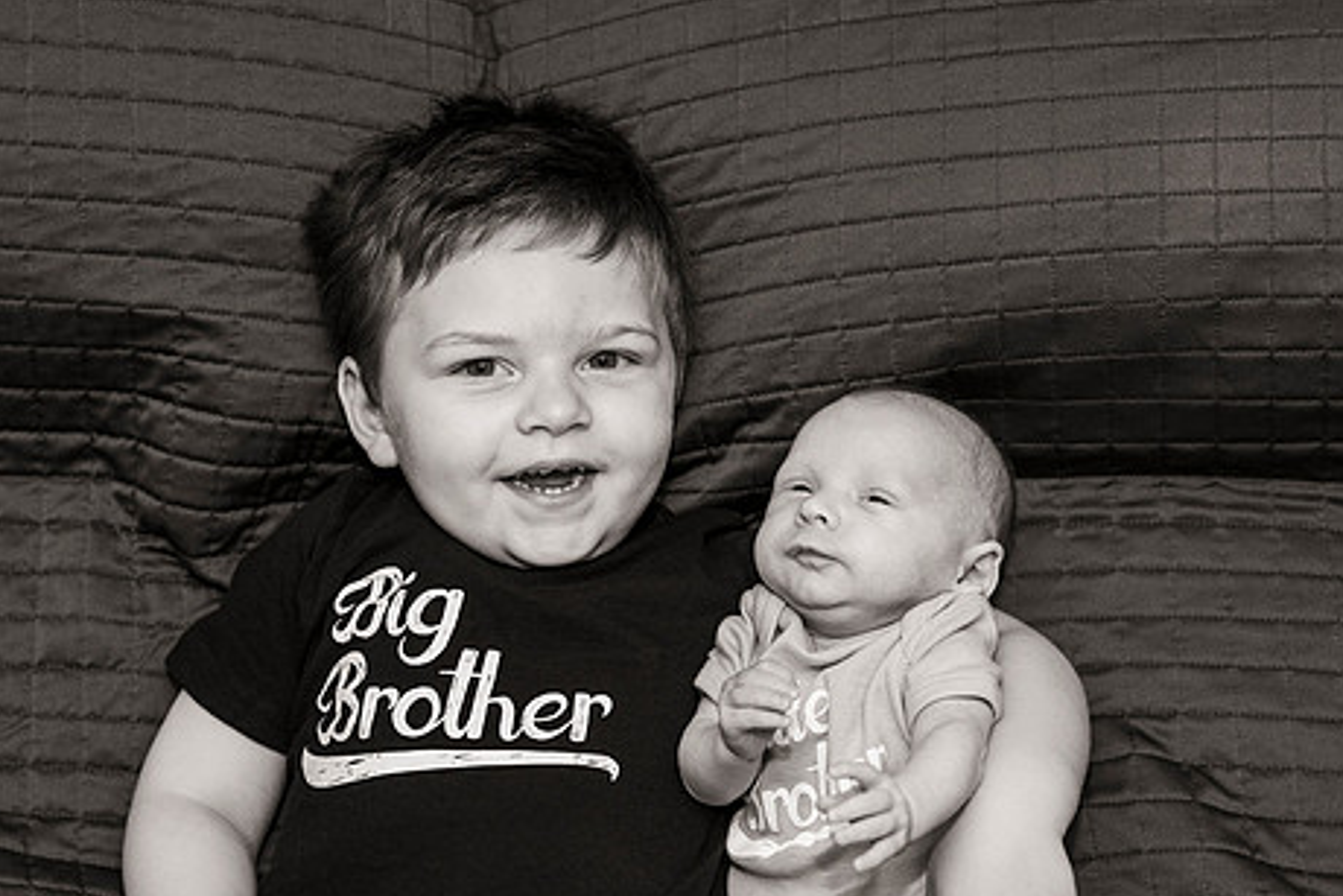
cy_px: 533
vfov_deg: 21.6
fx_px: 2351
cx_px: 590
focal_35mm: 63
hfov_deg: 31.8
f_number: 3.5
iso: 800
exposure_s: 1/100
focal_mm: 50
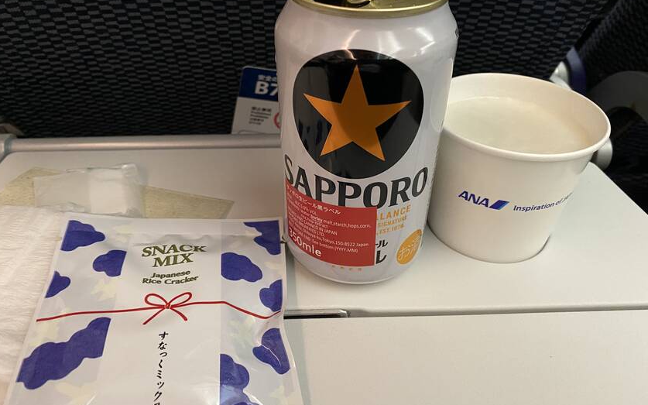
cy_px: 199
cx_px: 321
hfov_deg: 66.5
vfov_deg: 44.5
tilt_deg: -37.7
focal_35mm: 28
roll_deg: +0.2
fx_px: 494
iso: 640
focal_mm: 4.25
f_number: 1.8
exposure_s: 1/28
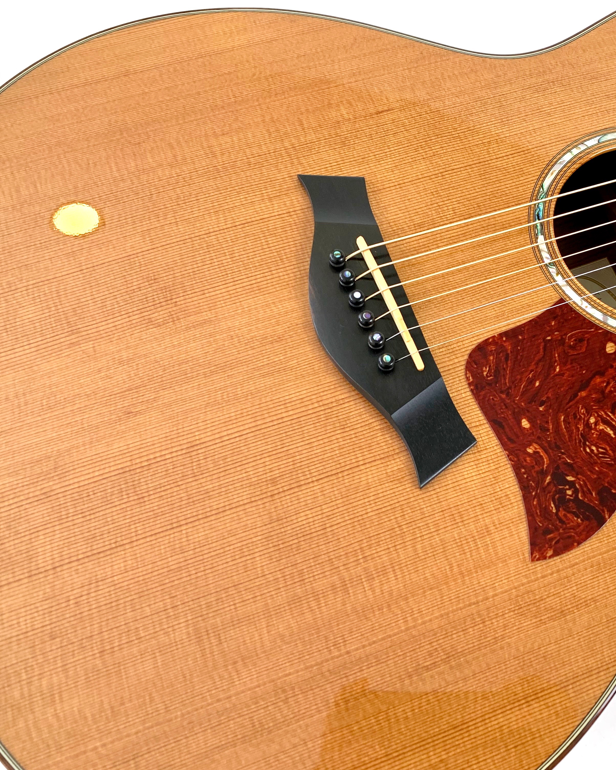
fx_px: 775
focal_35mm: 34
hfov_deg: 42.5
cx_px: 434
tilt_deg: -69.4
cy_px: 386
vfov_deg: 52.8
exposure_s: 1/100
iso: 64
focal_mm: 4.25
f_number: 1.8
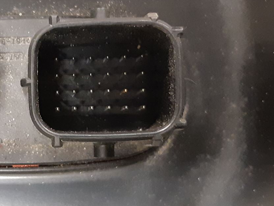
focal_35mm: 64
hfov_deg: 28.5
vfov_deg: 22.9
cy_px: 107
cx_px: 5
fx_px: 507
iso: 400
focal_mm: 3.93
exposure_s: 1/25
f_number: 1.7
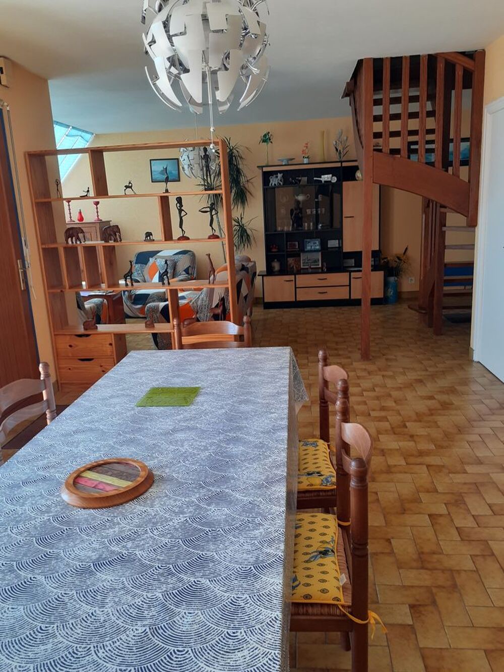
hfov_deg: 51.4
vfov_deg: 65.3
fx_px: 524
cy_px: 336
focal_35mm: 27
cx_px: 252
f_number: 1.9
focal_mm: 3.6
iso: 50
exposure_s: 1/100
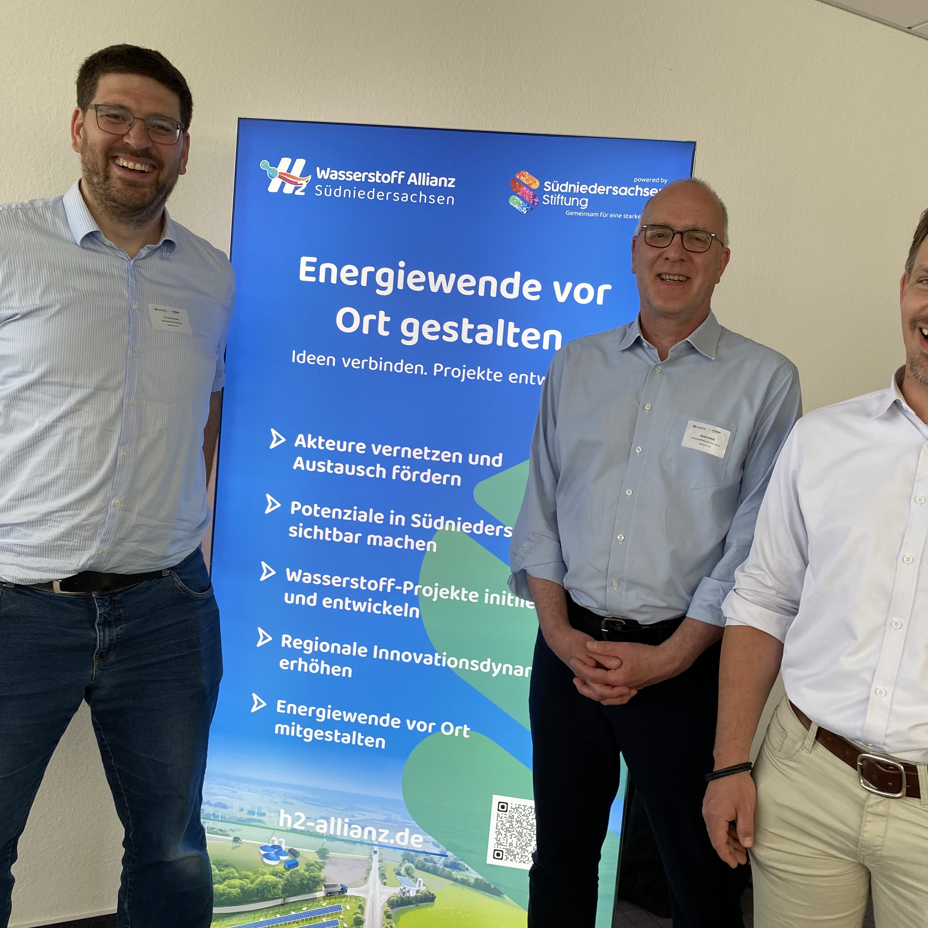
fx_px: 940
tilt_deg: -7.1
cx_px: 546
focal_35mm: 31
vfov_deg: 52.5
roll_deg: -4.8
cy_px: 468
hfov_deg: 52.3
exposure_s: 1/121
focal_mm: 4.25
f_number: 1.8
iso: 64
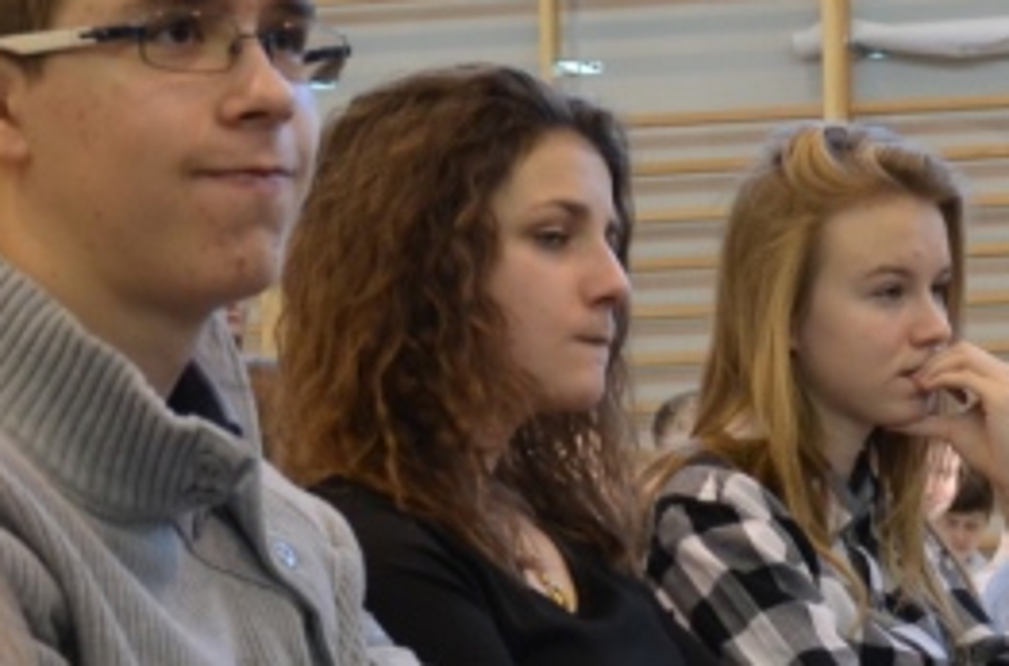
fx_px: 3605
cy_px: 531
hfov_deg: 15.7
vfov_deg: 10.5
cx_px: 909
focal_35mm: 129
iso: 640
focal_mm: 22
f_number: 4
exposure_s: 1/60
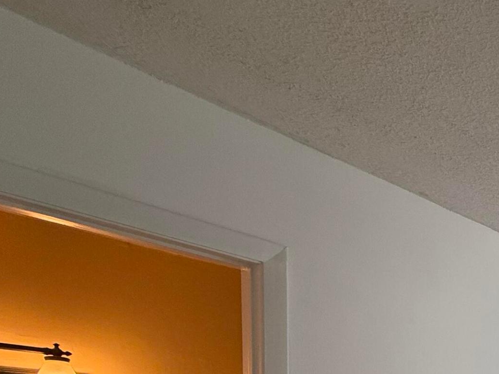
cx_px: 651
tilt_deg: -3.7
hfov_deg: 34.1
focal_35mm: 39
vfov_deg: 29.8
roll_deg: -2.5
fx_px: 562
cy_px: 482
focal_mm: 2.22
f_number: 2.2
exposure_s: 1/120
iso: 100
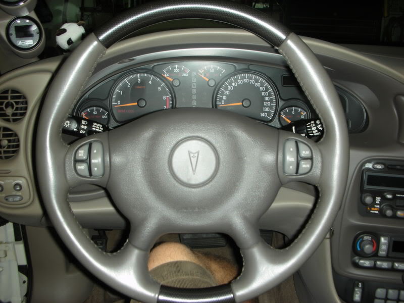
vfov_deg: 40.7
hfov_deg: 52.6
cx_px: 202
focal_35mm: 35
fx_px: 408
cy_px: 152
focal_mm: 5.8
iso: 50
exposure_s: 1/60.1
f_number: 3
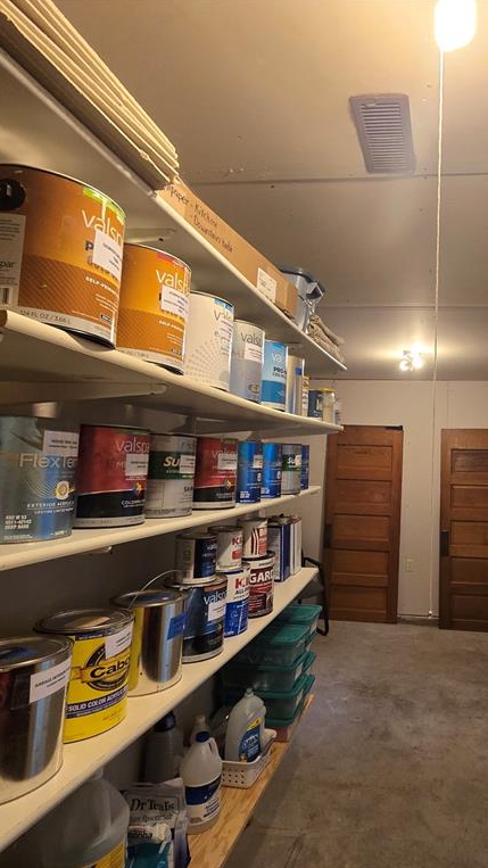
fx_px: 437
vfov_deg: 89.6
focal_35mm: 19
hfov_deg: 53.2
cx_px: 411
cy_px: 435
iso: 200
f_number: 2.2
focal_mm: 2.2
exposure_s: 1/60
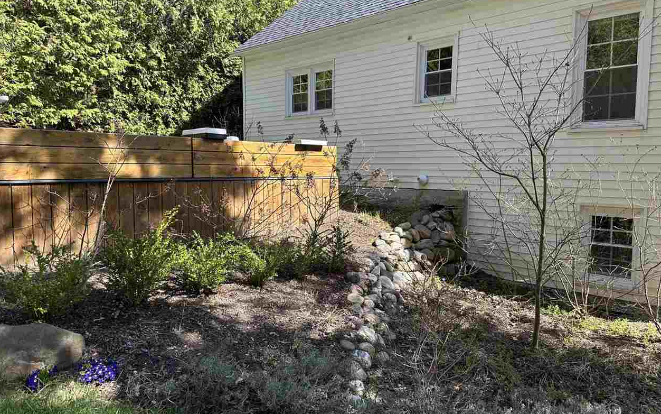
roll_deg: -0.1
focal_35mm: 26
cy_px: 205
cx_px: 336
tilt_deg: -3.1
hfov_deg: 70.4
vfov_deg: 47.6
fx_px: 468
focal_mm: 6.86
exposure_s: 1/816
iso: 80
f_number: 1.78
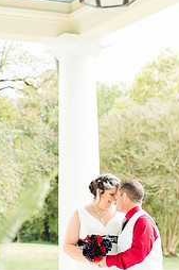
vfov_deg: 21.9
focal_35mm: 93
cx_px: 80
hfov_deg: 14.7
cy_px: 167
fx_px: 695
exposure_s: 1/200
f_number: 2
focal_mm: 35
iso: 125
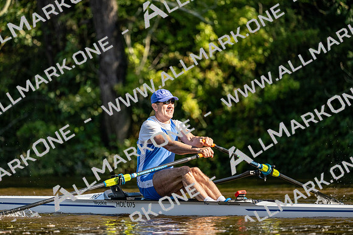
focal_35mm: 400
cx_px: 176
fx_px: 3923
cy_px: 118
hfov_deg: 5.2
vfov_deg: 3.4
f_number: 4.5
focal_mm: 400
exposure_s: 1/3200
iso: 900
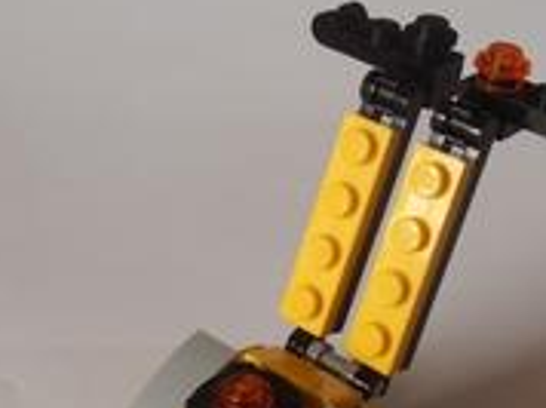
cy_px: 347
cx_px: 331
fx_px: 1181
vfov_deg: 19.3
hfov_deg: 26.0
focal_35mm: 75
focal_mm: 6.61
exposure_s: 1/40
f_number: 3.9
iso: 125
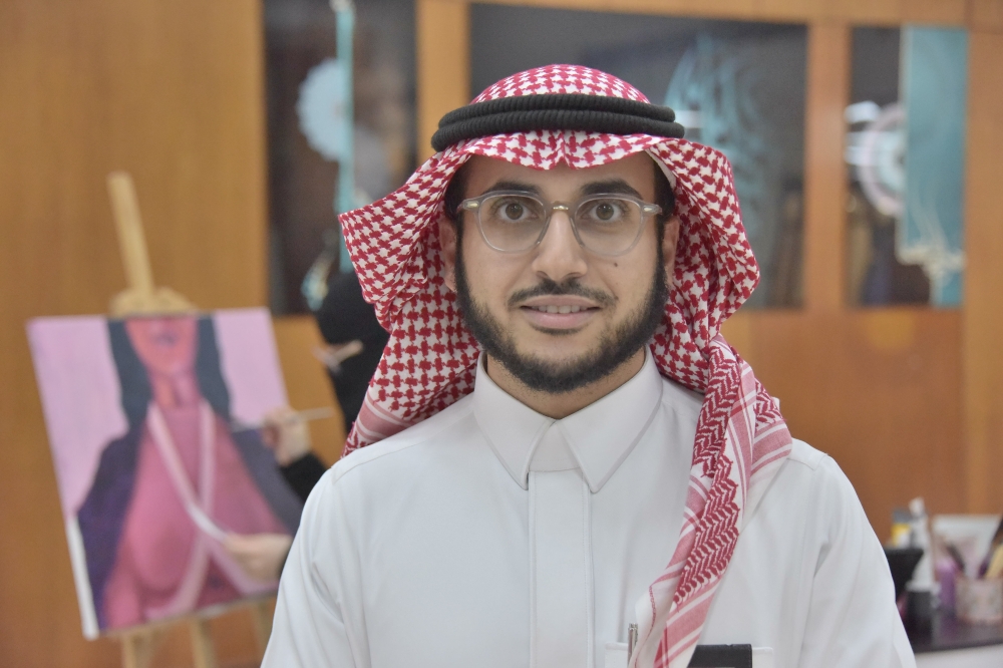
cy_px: 334
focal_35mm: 82
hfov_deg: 24.8
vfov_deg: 16.6
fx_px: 2284
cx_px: 502
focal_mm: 82
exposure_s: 1/250
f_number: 5
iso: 2800
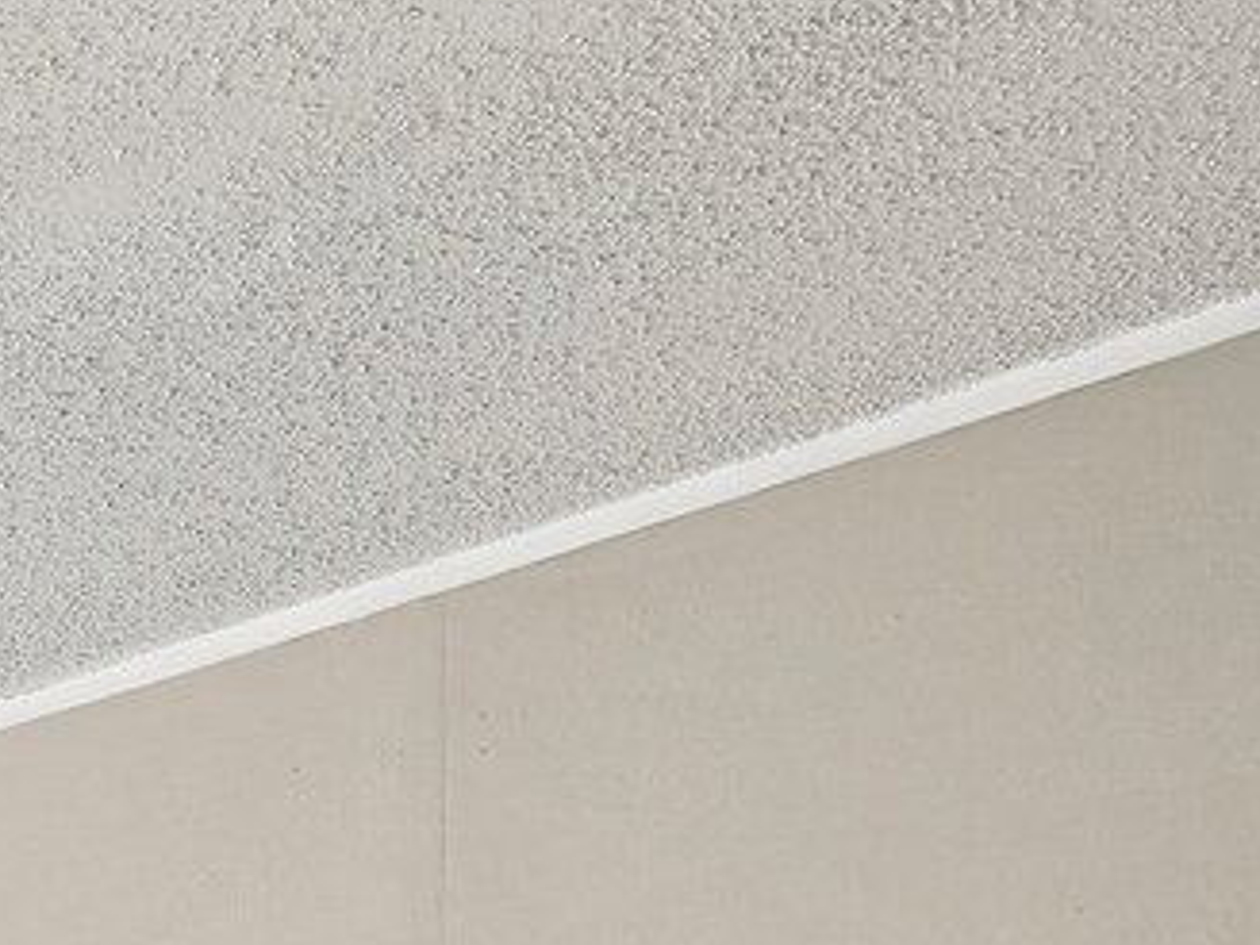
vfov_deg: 16.4
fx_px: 2766
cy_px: 1675
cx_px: -1275
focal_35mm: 76
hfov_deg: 17.8
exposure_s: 1/10
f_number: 8
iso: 400
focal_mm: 16
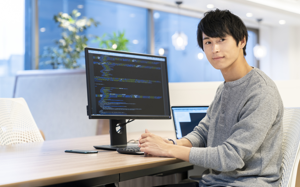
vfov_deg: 16.9
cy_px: 87
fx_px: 630
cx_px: 153
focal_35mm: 77
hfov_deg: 26.8
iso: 640
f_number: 2.8
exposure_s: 1/160
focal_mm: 70
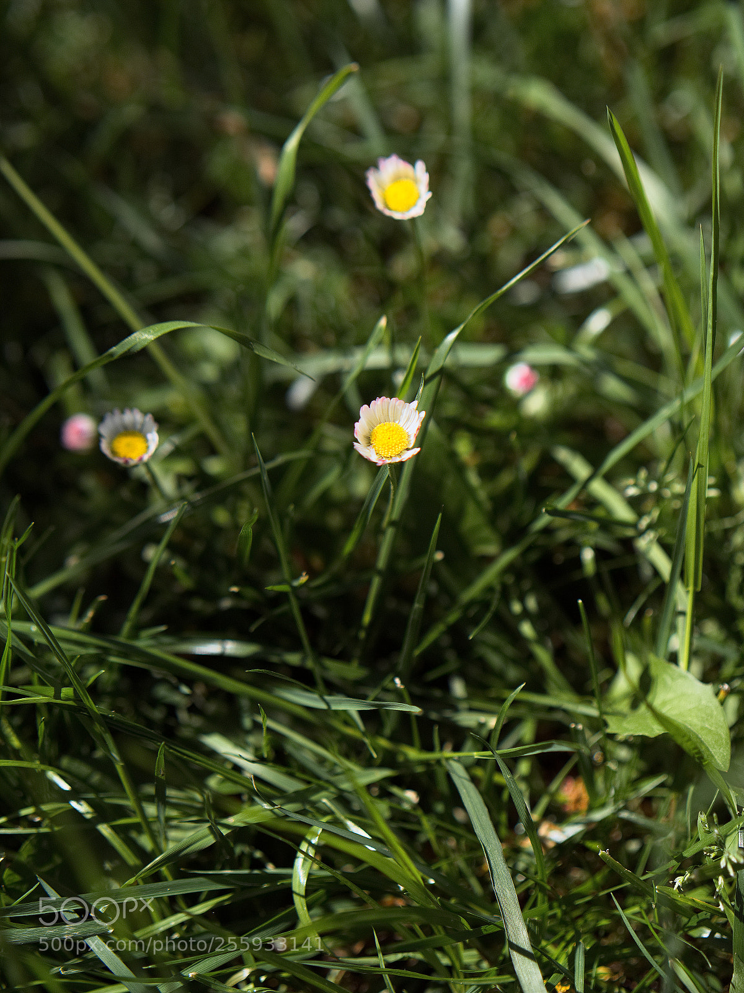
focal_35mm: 86
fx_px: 2465
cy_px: 496
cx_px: 372
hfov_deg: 17.2
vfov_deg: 22.8
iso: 100
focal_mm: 43
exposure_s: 1/2500
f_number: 2
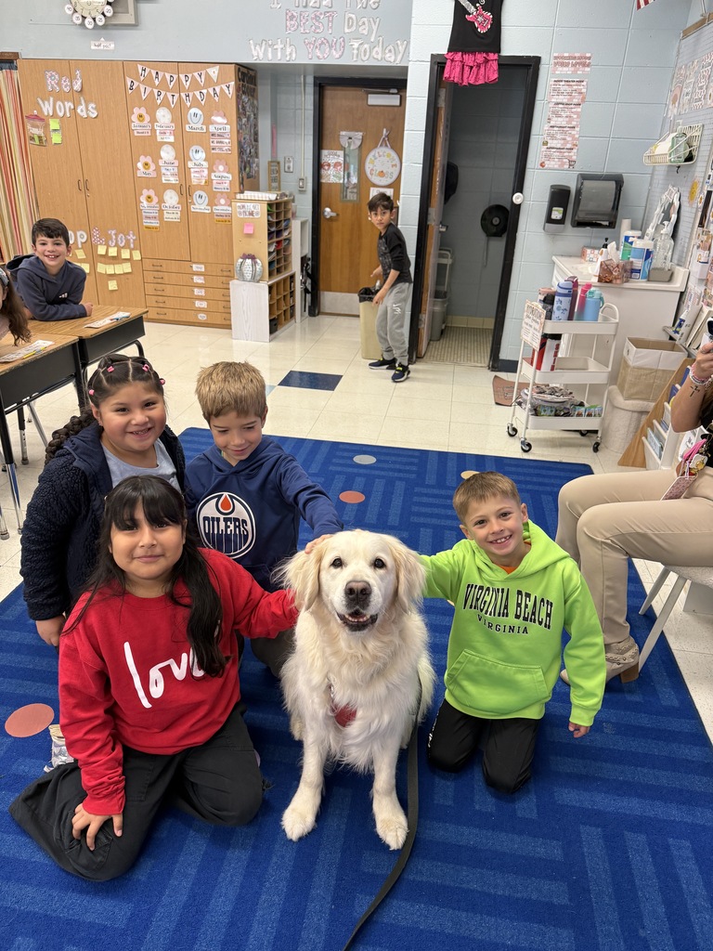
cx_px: 356
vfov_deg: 71.6
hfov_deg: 56.8
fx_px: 659
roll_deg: -2.1
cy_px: 476
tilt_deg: -24.9
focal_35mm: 24
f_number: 1.78
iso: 160
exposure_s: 1/120
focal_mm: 6.76
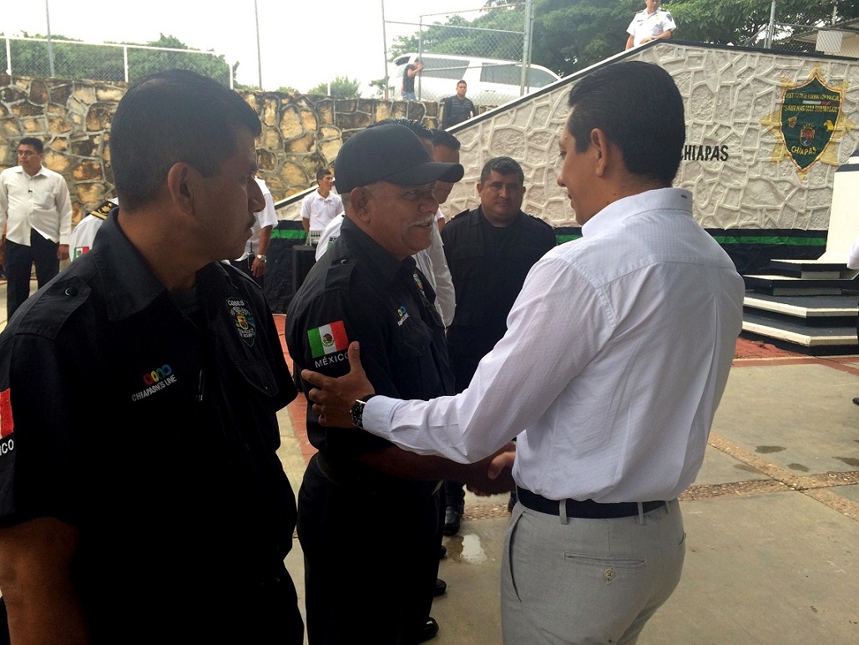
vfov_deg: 48.2
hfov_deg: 61.7
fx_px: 720
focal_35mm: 29
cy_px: 322
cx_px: 430
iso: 32
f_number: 2.2
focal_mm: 4.15
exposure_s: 1/126
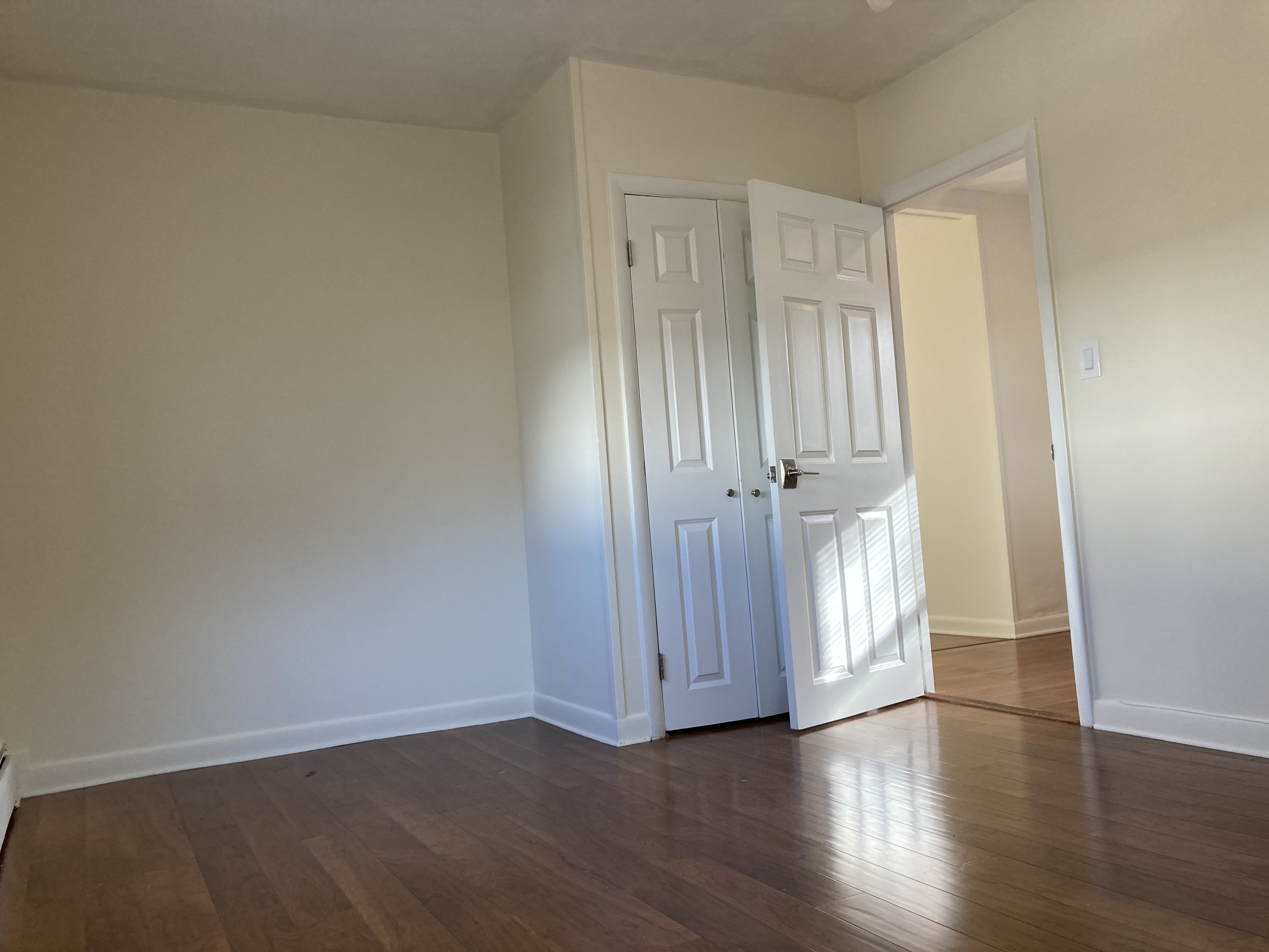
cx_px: 634
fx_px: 1026
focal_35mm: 28
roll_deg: +5.1
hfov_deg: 63.4
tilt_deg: +3.4
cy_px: 476
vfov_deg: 49.7
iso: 64
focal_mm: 3.99
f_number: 1.8
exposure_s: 1/120
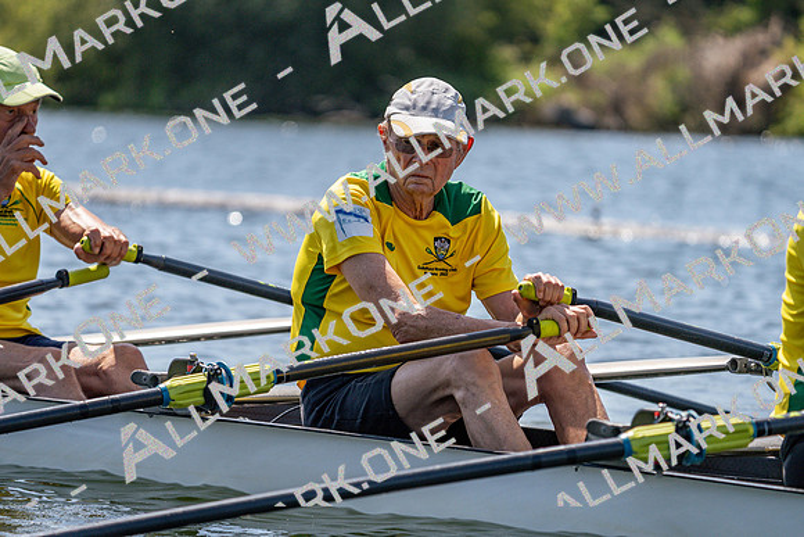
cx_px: 402
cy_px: 268
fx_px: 5942
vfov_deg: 5.2
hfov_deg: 7.7
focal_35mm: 266
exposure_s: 1/2000
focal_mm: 266
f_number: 5.6
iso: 320
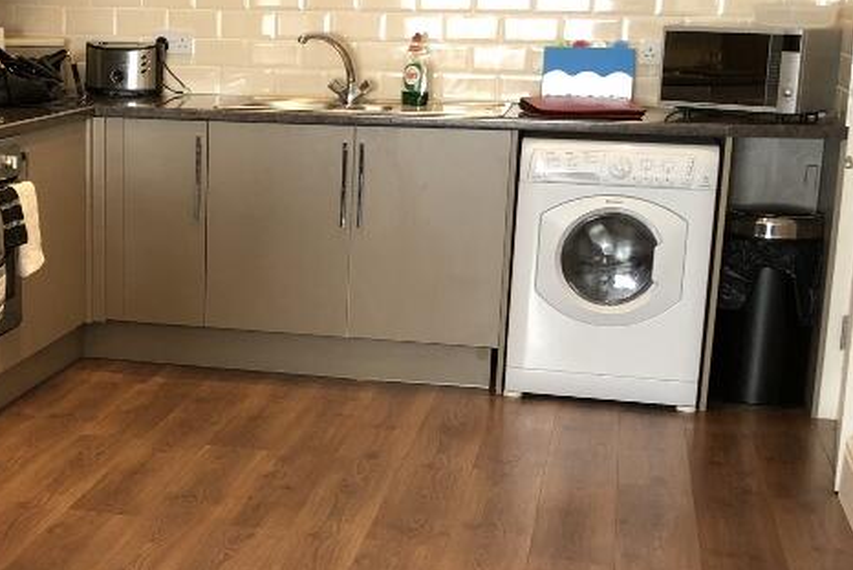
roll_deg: -0.1
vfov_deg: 21.2
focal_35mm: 64
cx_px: 181
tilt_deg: -11.7
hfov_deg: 30.7
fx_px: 1517
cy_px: 313
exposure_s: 1/20
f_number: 1.8
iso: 40
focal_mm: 4
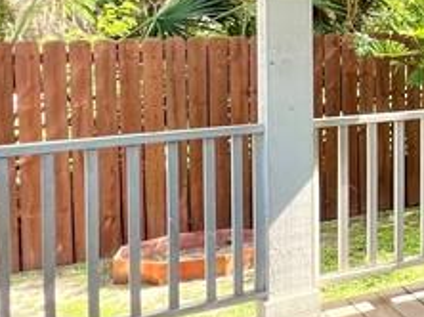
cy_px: 34
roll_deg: -0.1
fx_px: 734
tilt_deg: -2.0
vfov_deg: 23.7
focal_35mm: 60
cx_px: 798
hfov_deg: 20.4
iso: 32
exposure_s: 1/248
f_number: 1.8
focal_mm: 1.57
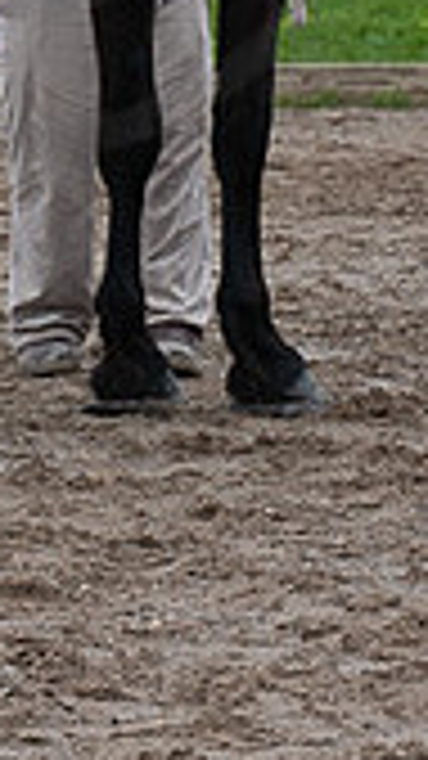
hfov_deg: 3.2
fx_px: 7590
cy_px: -238
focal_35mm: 376
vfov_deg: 5.7
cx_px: 2
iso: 1000
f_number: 5.6
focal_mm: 135
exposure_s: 1/1250
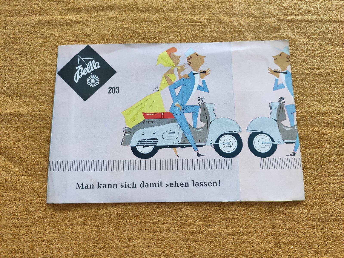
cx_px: 172
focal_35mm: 26
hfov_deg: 67.3
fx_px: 258
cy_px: 129
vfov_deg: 53.1
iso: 611
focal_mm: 4.77
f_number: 1.75
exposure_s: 1/100
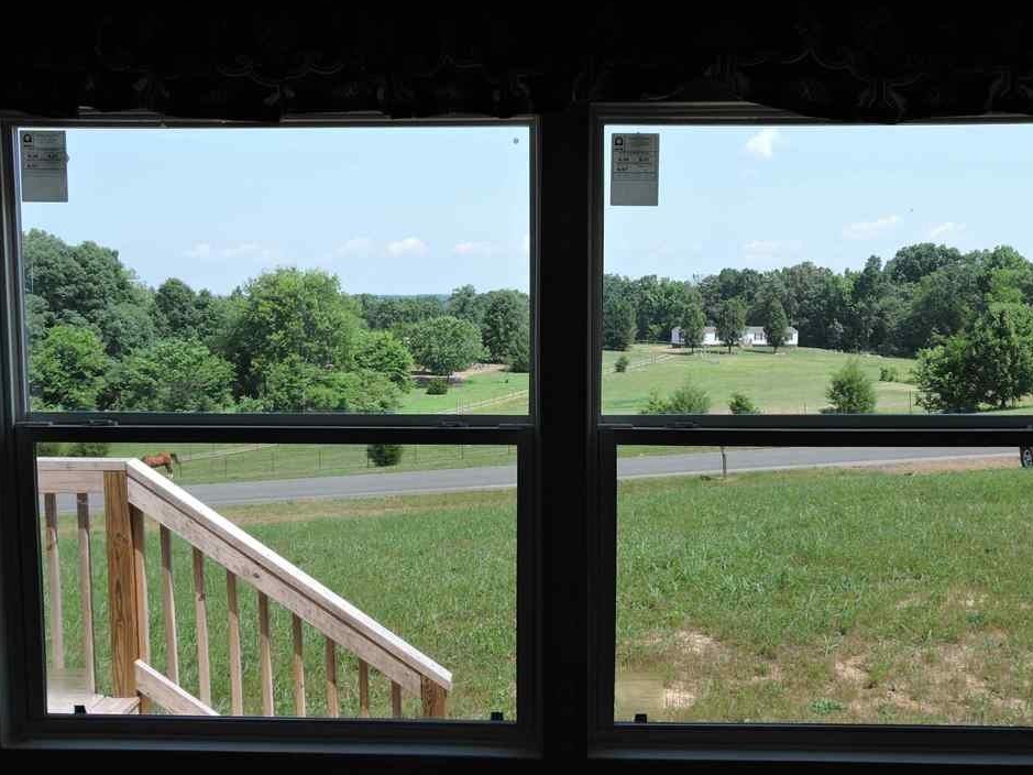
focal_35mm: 36
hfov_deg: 51.4
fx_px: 1074
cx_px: 508
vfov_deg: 39.6
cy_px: 399
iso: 100
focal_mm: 5.9
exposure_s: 1/400
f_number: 3.6
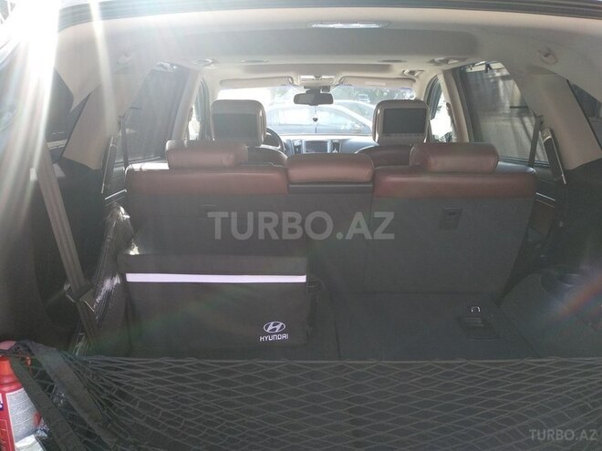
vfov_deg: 53.1
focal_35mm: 26
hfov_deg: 67.3
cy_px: 226
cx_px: 301
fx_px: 452
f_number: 2.2
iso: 200
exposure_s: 1/100
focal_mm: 3.83
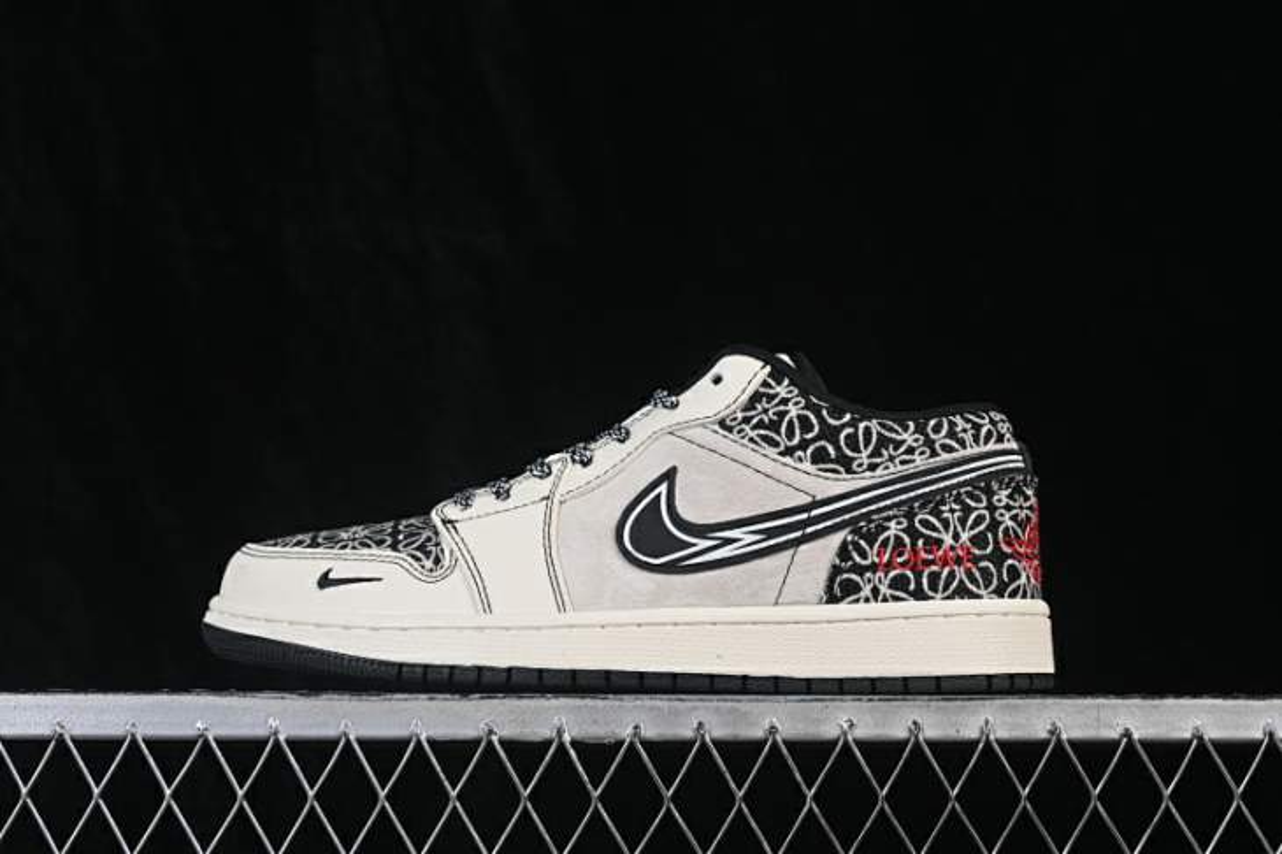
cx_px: 641
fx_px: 2669
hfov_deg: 27.0
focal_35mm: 75
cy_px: 427
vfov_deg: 18.2
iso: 160
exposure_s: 1/80
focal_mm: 50
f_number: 8
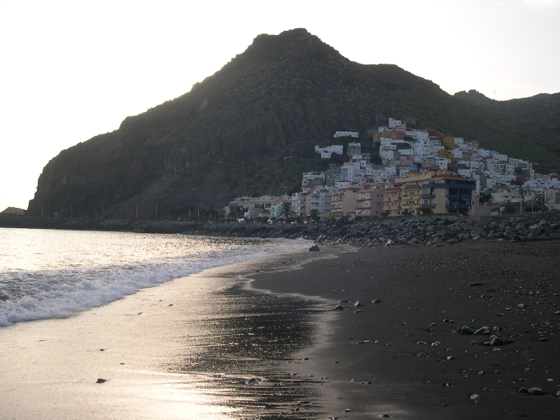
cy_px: 210
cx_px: 280
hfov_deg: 49.0
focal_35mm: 38
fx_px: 615
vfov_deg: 37.7
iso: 100
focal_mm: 8
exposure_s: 1/121
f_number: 7.6
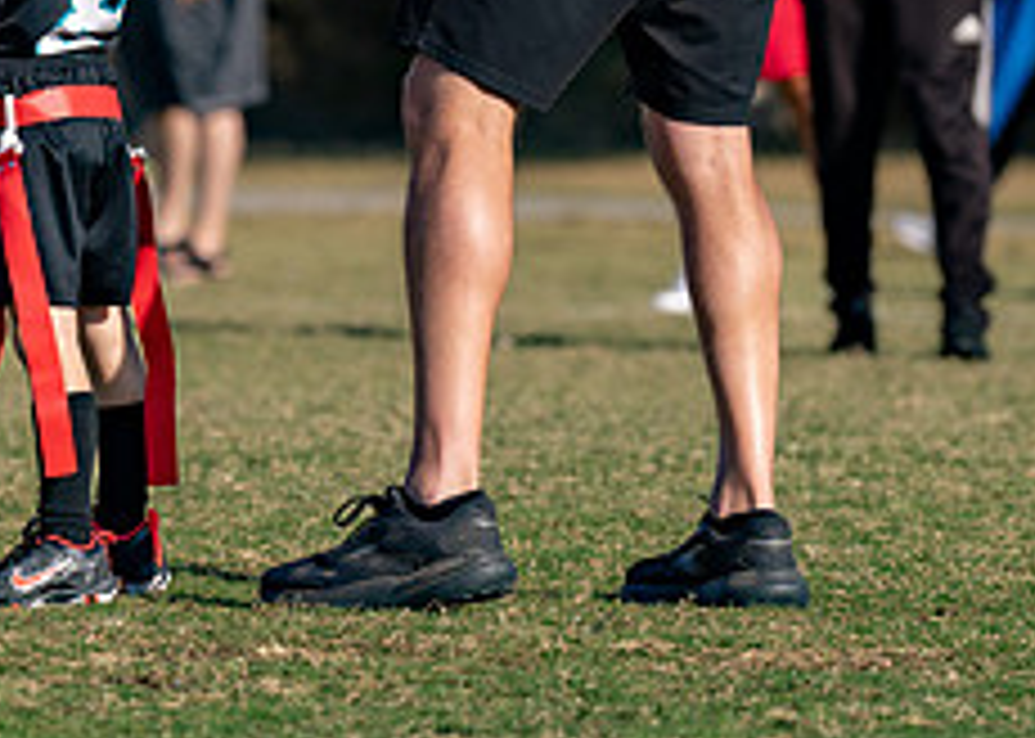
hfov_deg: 5.0
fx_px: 11898
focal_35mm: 405
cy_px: -89
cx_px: 188
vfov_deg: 3.5
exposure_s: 1/2500
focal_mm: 134
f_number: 2.8
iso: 100
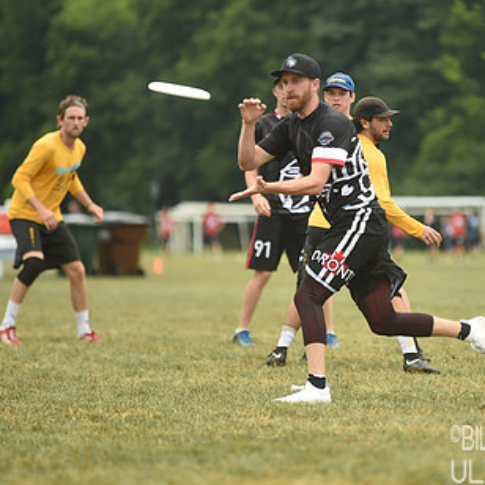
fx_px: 5072
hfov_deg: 5.5
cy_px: 199
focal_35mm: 320
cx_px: 350
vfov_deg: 5.5
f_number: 2.8
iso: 200
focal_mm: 200
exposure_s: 1/1250
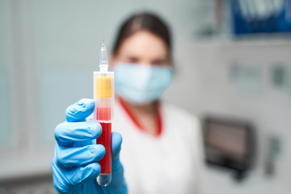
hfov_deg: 44.5
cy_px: 97
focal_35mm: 44
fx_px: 356
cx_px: 146
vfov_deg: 30.5
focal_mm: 44
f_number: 2.8
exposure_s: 1/100
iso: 250
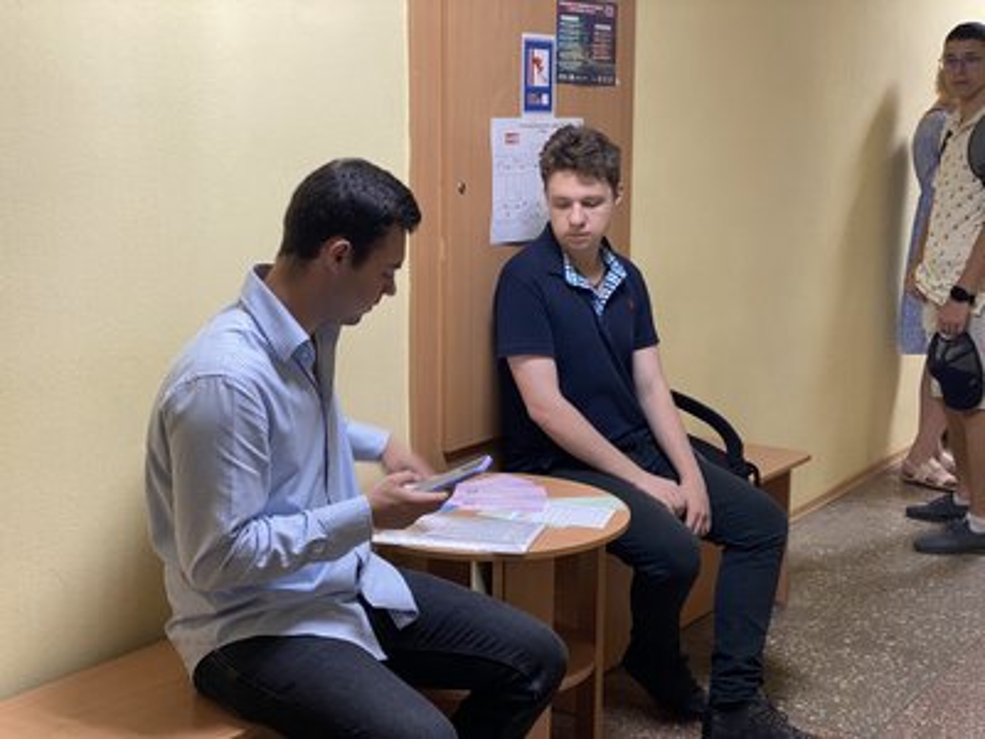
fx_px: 1480
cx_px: 492
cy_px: 370
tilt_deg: -8.8
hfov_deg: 36.8
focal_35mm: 52
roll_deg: -1.2
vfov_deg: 28.0
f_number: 2
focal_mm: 6
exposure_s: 1/50
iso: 125
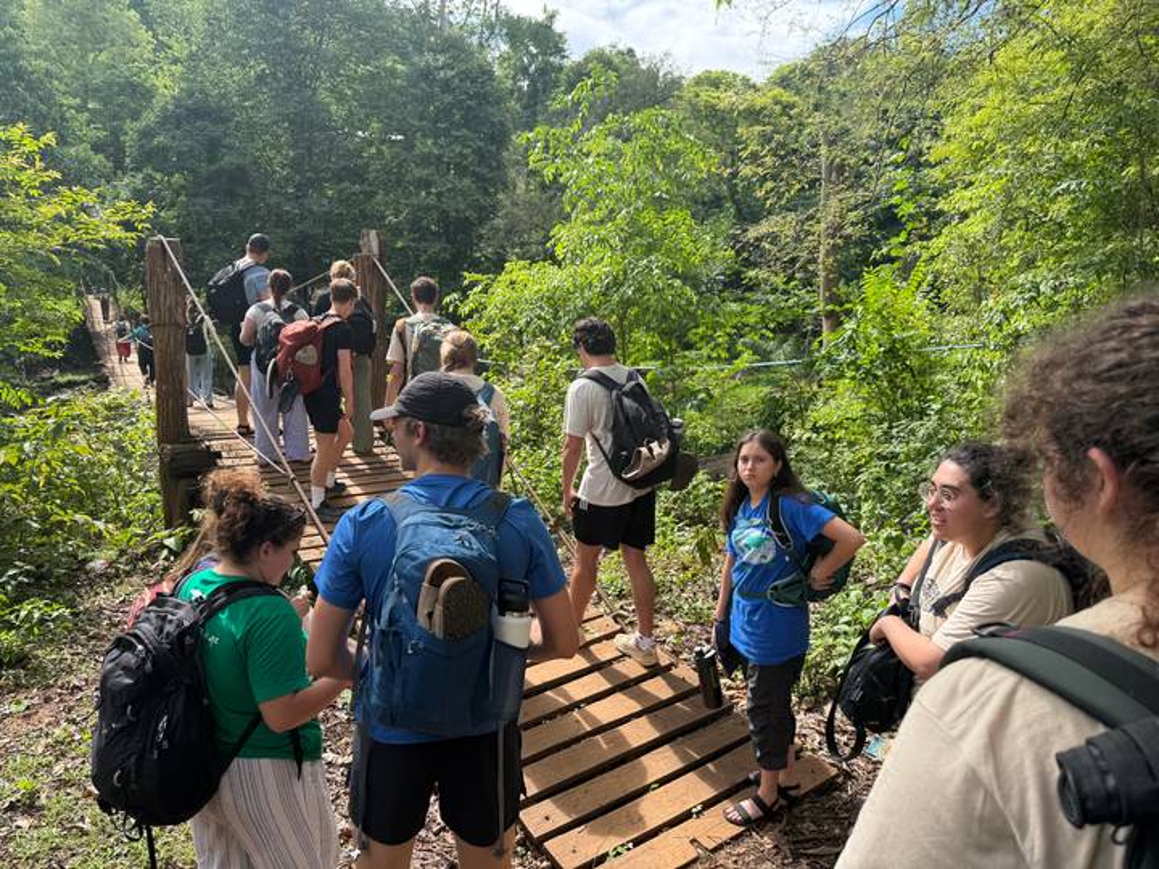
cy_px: 434
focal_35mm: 24
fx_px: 804
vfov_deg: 56.8
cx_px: 580
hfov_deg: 71.6
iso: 80
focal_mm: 6.76
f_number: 1.78
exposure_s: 1/1091
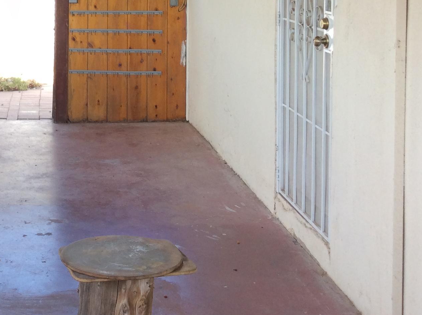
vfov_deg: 21.4
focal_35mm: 66
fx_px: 803
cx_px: 20
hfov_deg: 28.0
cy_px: 0
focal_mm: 3.3
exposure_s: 1/123
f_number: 2.4
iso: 32
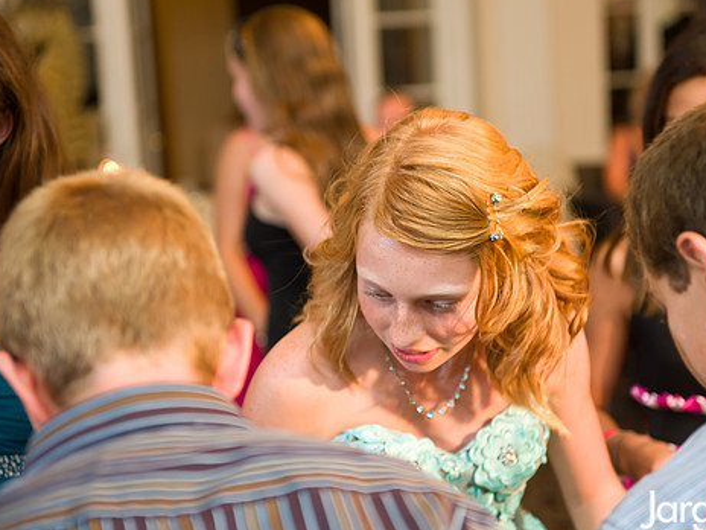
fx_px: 1713
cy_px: 277
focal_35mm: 84
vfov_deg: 17.6
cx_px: 406
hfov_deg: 23.3
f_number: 3.2
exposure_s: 1/125
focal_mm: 70
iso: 1600
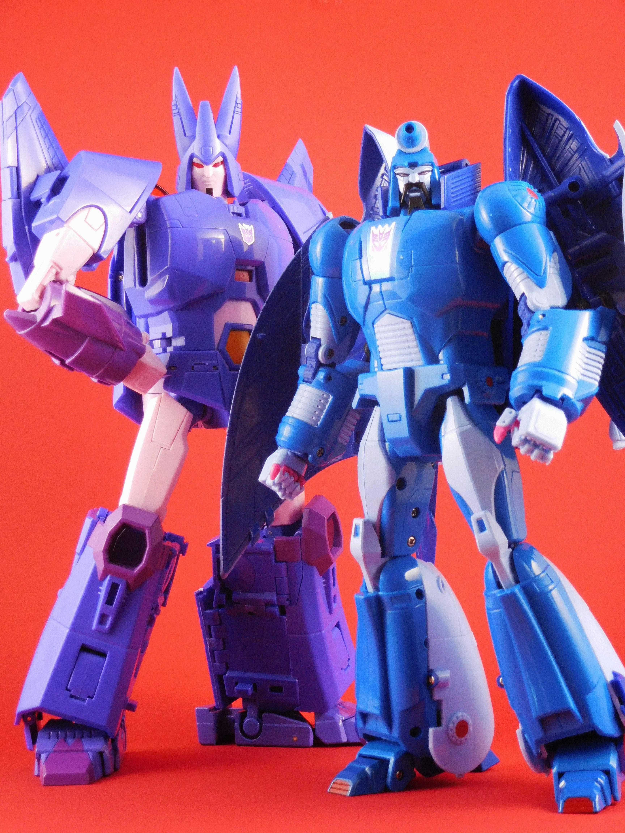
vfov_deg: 27.8
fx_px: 1685
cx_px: 312
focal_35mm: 70
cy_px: 416
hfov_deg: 21.0
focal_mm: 12.5
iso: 400
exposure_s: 1/40
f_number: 4.5
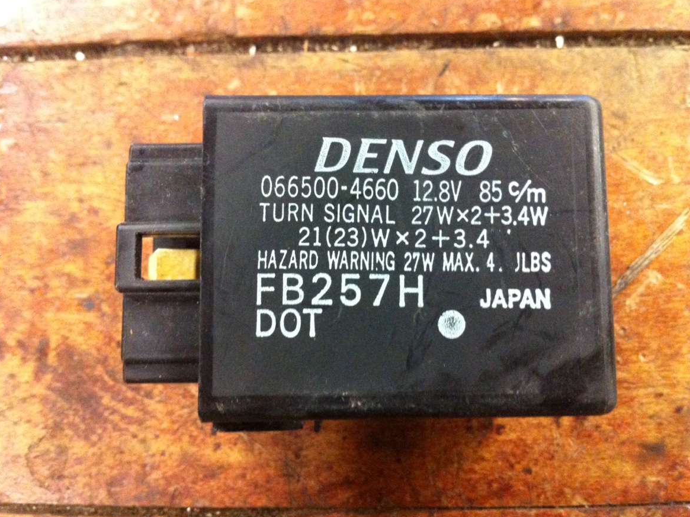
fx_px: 718
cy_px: 258
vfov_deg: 39.7
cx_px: 354
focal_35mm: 36
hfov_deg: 51.3
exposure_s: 1/17
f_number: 2.8
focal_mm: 3.85
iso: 640
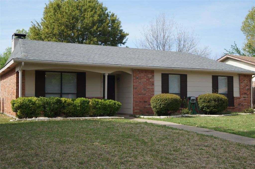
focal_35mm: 42
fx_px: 297
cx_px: 128
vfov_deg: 31.8
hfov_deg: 46.5
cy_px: 84
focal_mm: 28
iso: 100
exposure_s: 1/640
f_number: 4.5
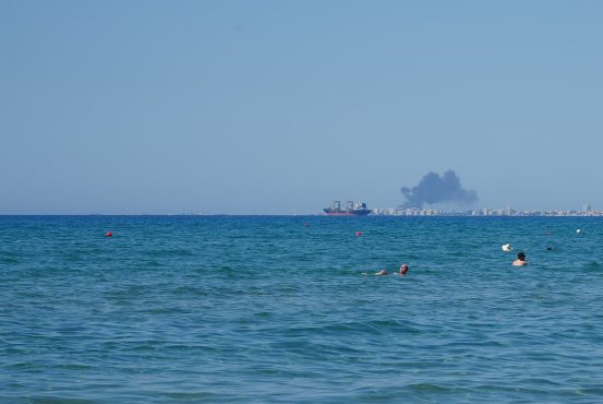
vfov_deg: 9.1
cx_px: 420
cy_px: 204
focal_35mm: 152
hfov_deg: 13.5
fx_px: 2549
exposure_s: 1/125
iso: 160
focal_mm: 105
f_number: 11
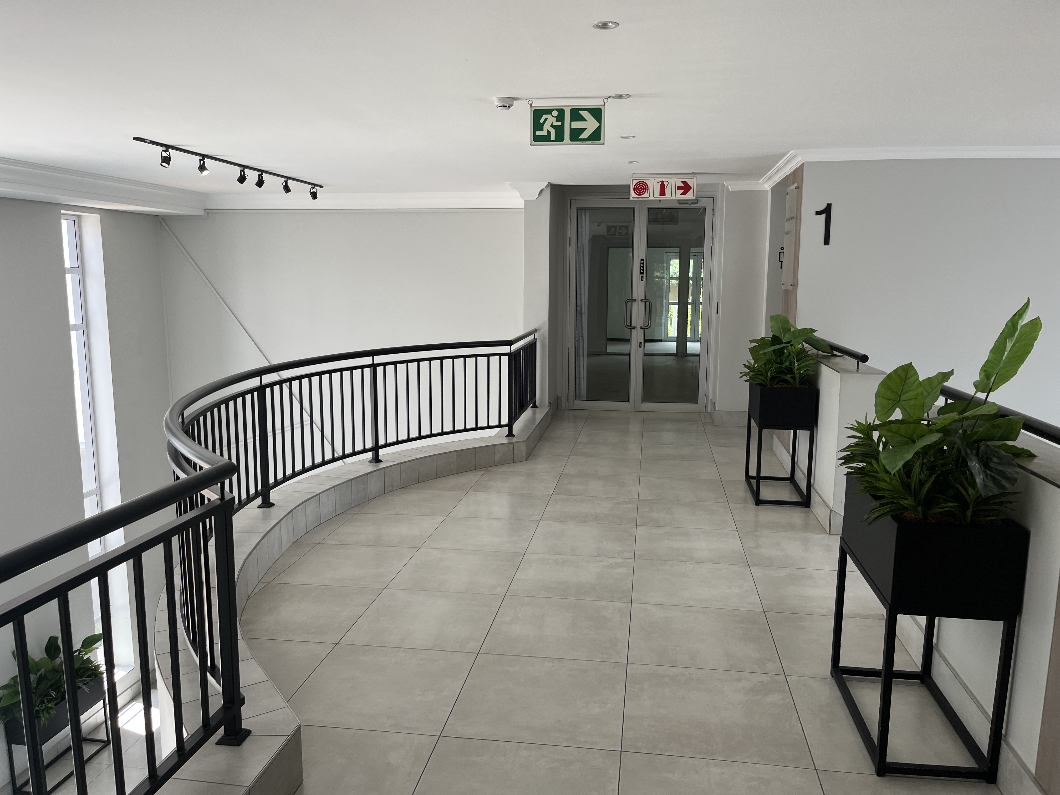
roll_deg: -0.8
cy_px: 398
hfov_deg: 67.3
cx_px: 530
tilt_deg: -9.5
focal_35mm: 26
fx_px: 796
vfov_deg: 53.1
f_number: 1.6
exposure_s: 1/174
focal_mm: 5.1
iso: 40
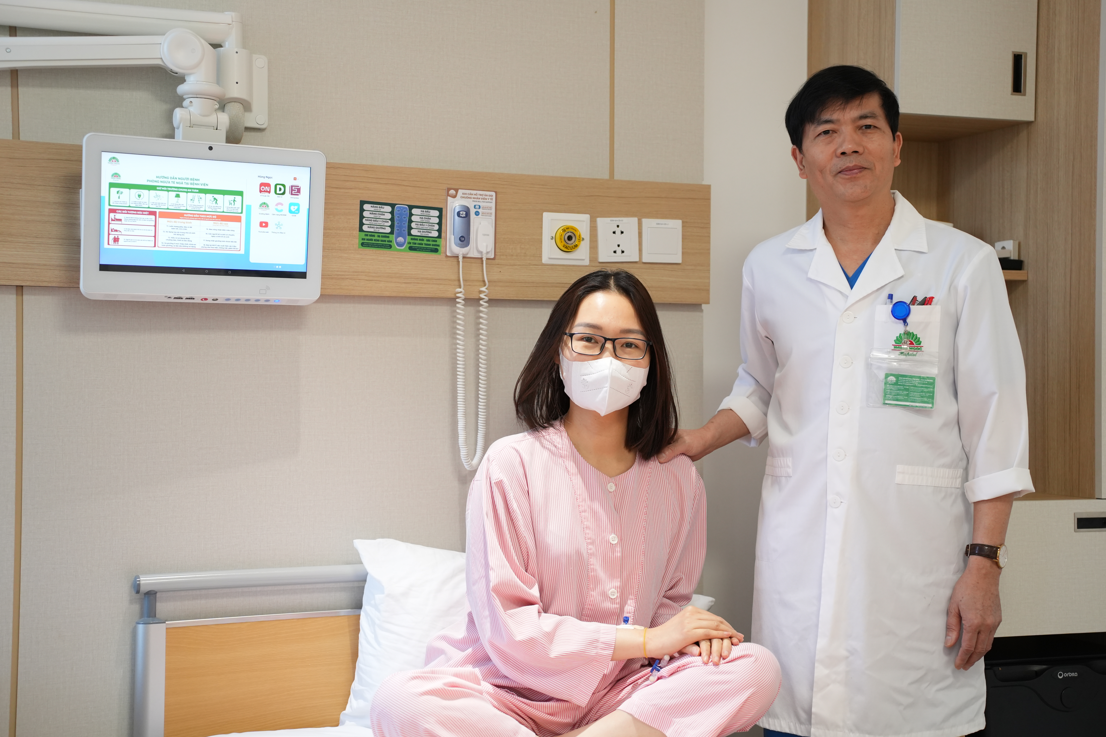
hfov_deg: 36.8
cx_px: 611
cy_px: 384
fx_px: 1659
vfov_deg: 25.1
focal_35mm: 54
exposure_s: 1/160
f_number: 3.2
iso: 1250
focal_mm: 48
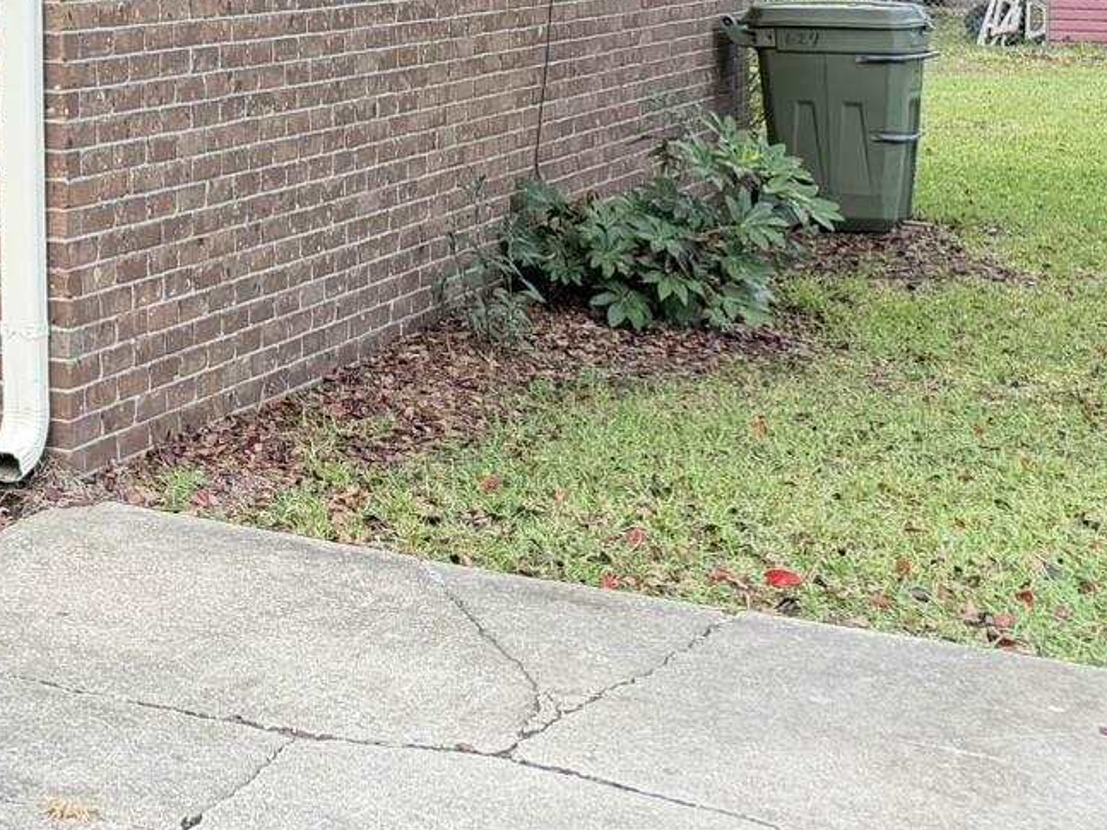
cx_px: -568
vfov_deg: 18.4
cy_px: -149
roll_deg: +0.7
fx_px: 2430
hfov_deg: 21.4
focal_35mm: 76
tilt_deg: +0.7
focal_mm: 6.76
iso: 200
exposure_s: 1/60
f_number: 1.78
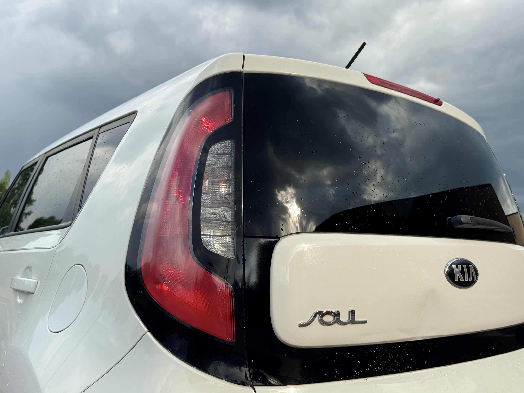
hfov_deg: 59.8
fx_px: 454
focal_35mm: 30
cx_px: 228
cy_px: 203
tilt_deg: +5.9
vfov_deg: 46.8
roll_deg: -1.2
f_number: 1.78
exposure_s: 1/4608
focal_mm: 6.76
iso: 80
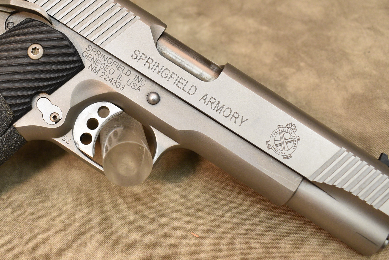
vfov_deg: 25.5
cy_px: 112
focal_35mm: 53
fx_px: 573
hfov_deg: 36.8
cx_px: 111
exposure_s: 1/60
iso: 800
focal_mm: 20
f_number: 5
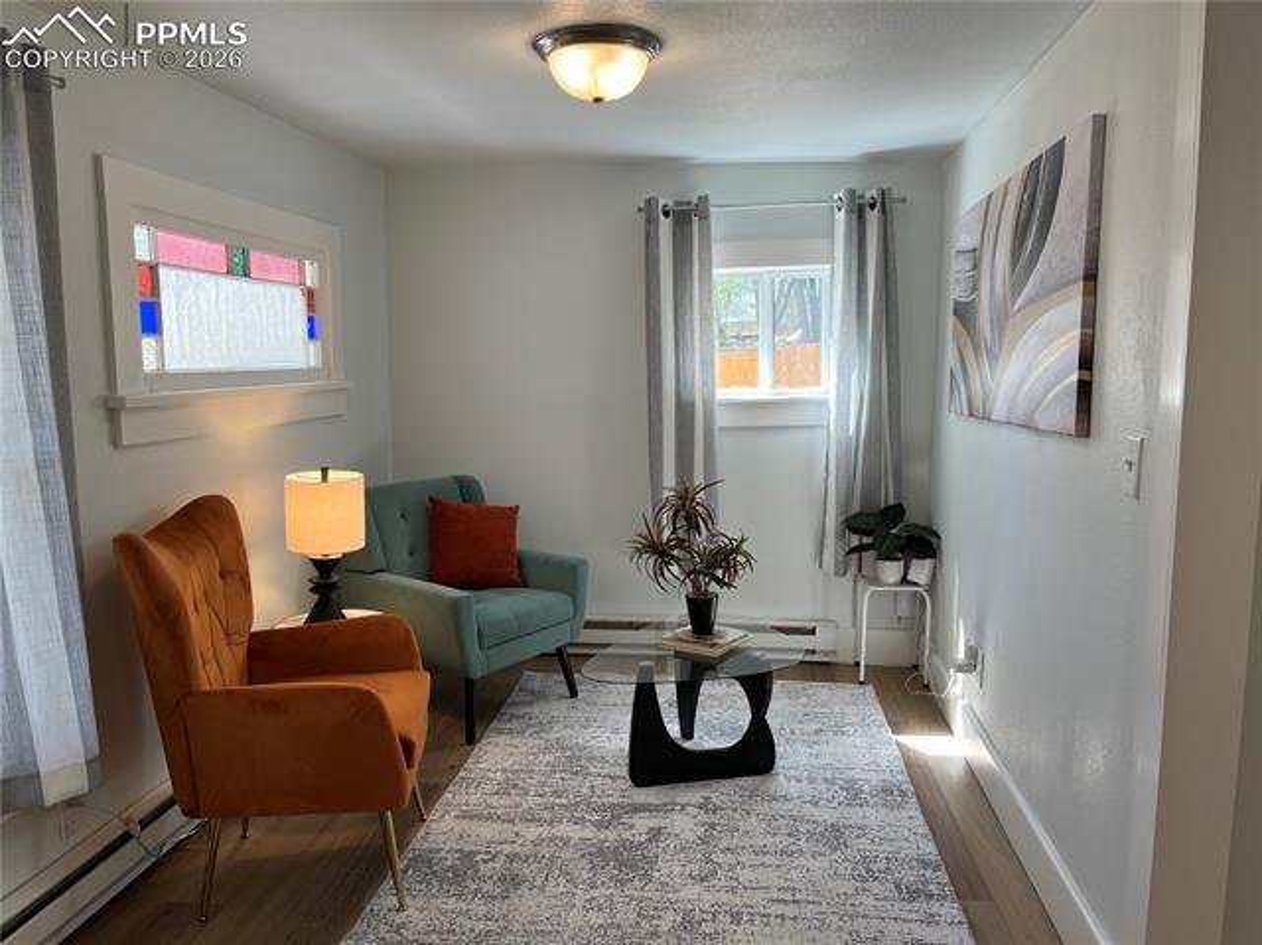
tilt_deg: -6.9
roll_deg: +1.8
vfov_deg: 53.0
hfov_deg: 67.3
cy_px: 472
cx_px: 631
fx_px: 947
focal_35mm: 26
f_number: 1.6
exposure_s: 1/120
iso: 40
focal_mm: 5.1
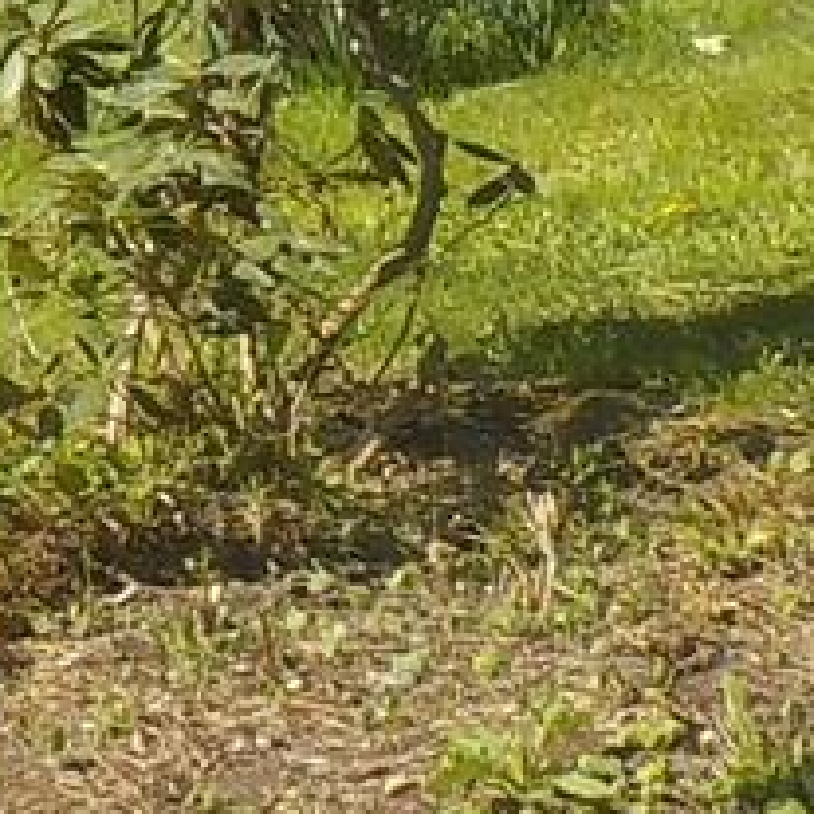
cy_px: -480
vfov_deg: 8.3
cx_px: -1125
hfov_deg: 7.9
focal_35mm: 206
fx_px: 5480
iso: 125
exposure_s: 1/640
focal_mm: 6.4
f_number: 4.2
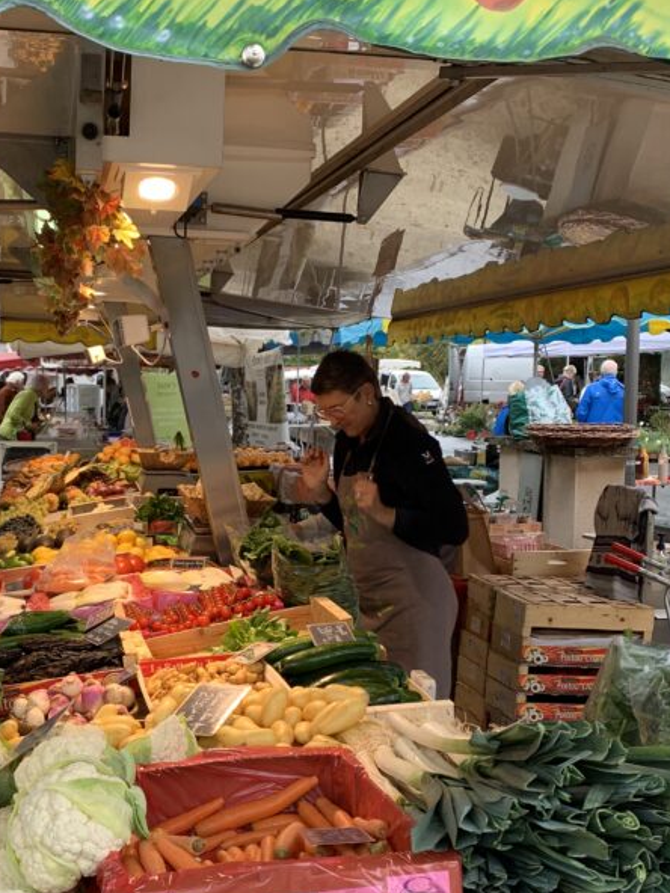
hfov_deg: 31.8
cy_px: 549
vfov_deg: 41.8
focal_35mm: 45
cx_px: 201
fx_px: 1161
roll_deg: +1.2
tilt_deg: -7.7
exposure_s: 1/122
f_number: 1.8
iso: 50
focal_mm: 4.25
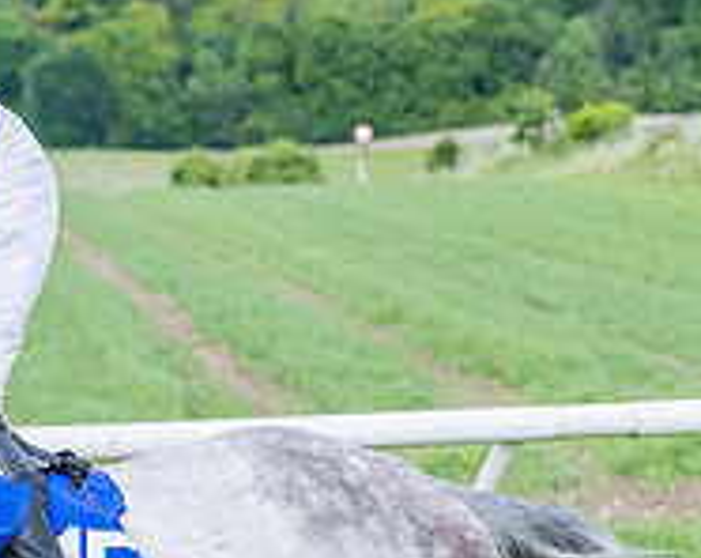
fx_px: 7288
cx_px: 372
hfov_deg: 5.5
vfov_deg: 4.4
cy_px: 533
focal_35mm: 352
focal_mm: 70
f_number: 4
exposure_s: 1/2500
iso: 400
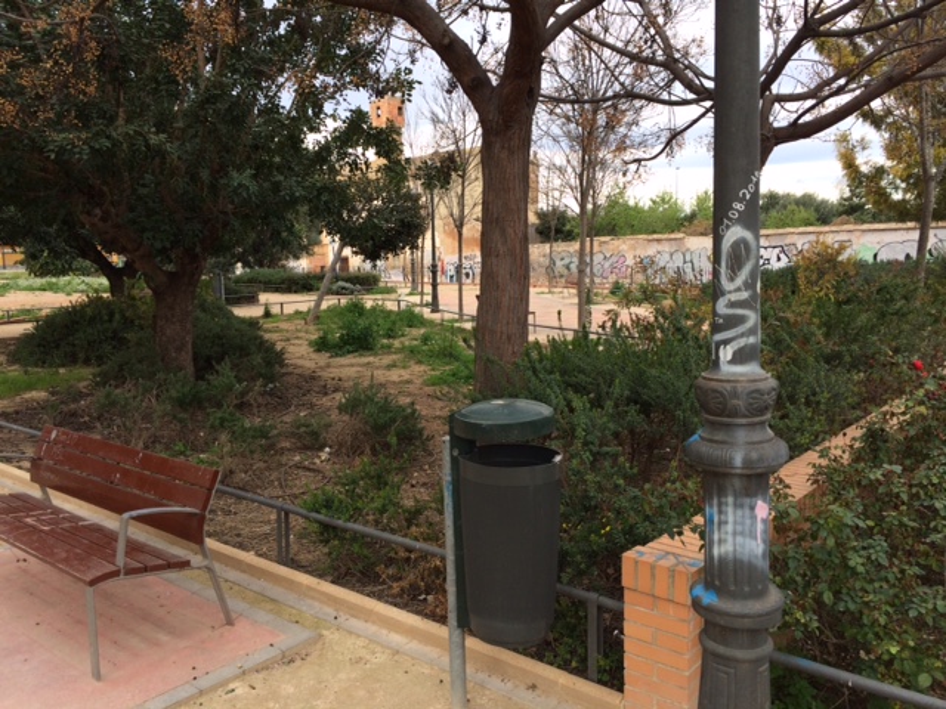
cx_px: 473
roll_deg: +2.0
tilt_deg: -7.1
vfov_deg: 48.2
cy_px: 354
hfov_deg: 61.7
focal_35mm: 29
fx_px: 793
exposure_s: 1/427
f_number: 2.2
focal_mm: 4.15
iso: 32
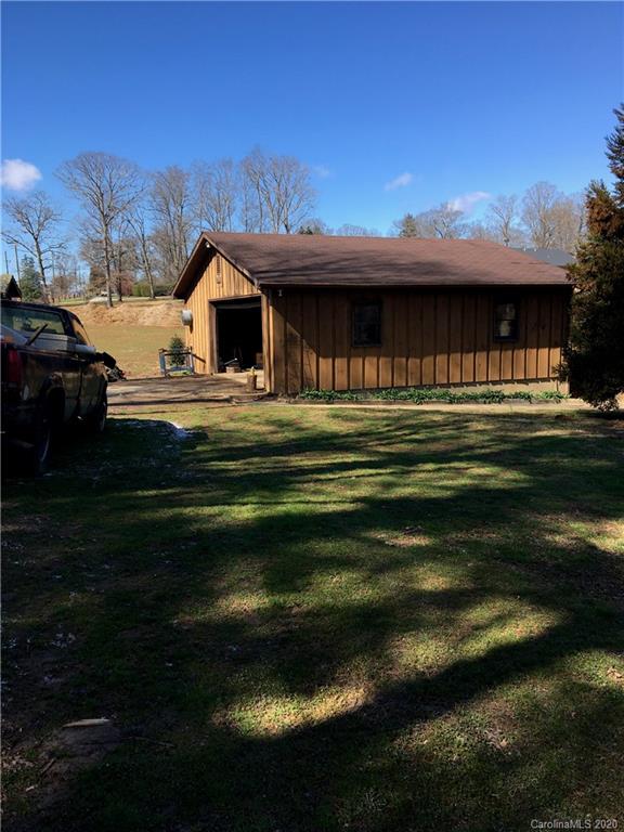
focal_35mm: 29
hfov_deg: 48.2
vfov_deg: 61.7
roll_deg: +0.9
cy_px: 416
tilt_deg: -10.4
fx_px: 697
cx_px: 312
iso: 25
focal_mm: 4.15
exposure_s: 1/746
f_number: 2.2
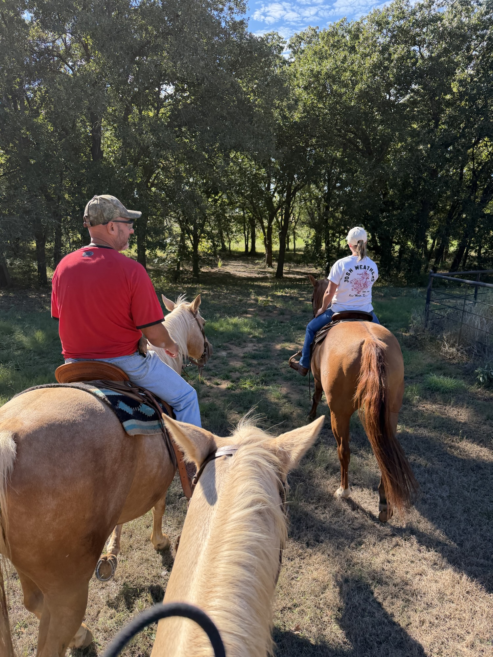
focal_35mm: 24
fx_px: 456
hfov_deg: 56.8
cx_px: 246
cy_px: 328
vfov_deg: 71.6
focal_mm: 6.76
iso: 100
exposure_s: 1/1727
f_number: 1.78
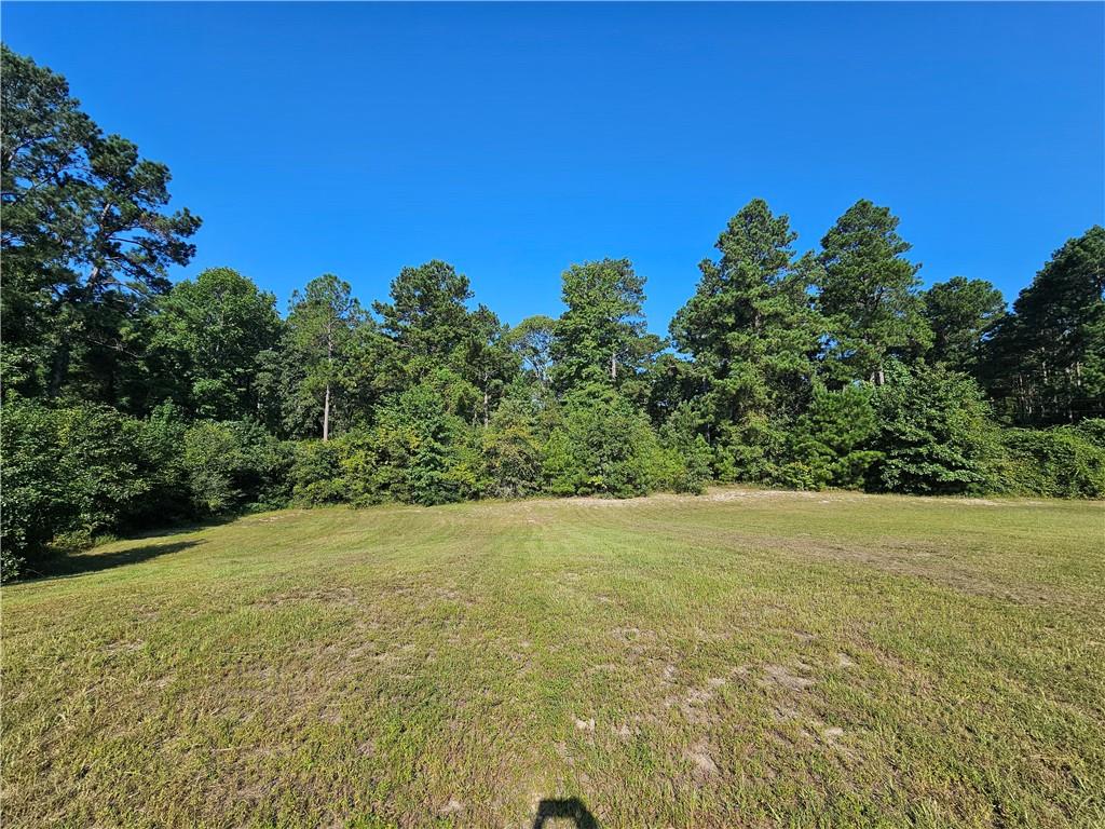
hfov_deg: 106.2
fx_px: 415
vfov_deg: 89.9
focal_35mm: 13
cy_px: 414
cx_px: 552
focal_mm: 2.2
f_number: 2.2
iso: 50
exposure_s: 1/1957
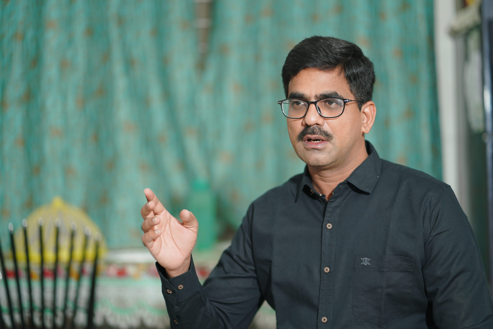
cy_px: 164
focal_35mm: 85
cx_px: 246
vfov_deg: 16.1
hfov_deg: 23.9
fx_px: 1164
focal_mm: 85
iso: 200
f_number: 1.8
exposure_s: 1/160
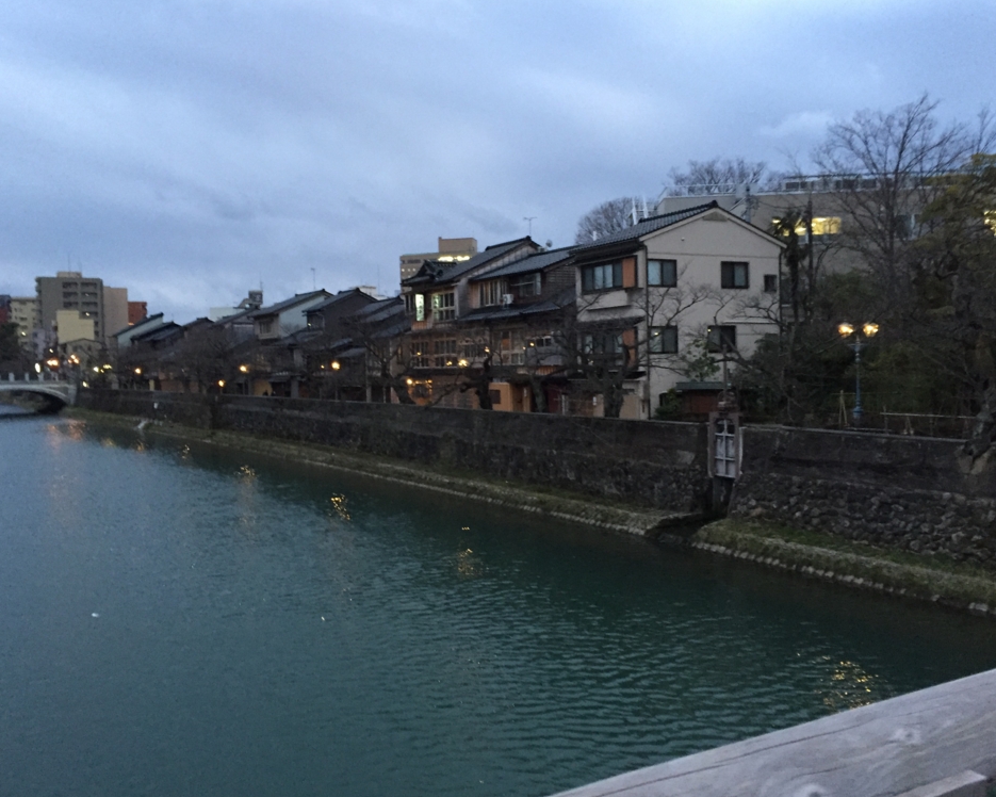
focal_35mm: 31
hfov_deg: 57.2
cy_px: 395
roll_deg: +0.8
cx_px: 492
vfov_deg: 47.1
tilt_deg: -1.9
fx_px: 914
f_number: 2.2
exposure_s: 1/24
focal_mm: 4.15
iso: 250
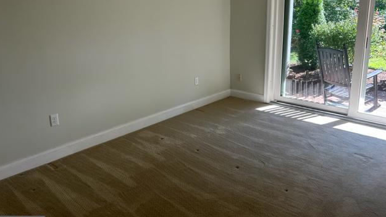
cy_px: 84
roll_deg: +0.5
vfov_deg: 40.0
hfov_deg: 66.0
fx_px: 297
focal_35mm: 29
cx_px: 195
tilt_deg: -11.1
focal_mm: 5.7
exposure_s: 1/120
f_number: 1.5
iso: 40
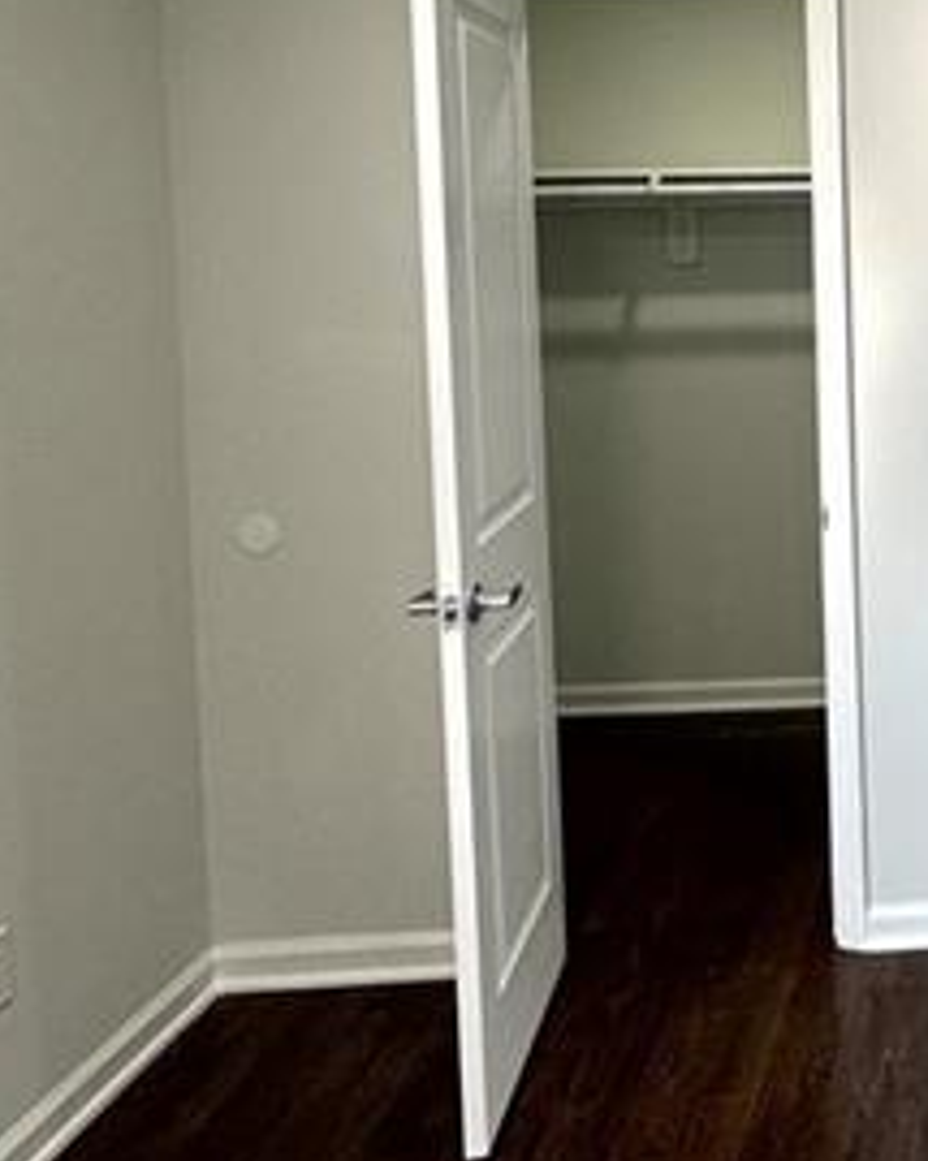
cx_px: 1120
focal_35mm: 39
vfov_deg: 45.2
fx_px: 1340
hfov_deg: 31.7
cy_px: 289
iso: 100
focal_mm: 2.22
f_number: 2.2
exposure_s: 1/120
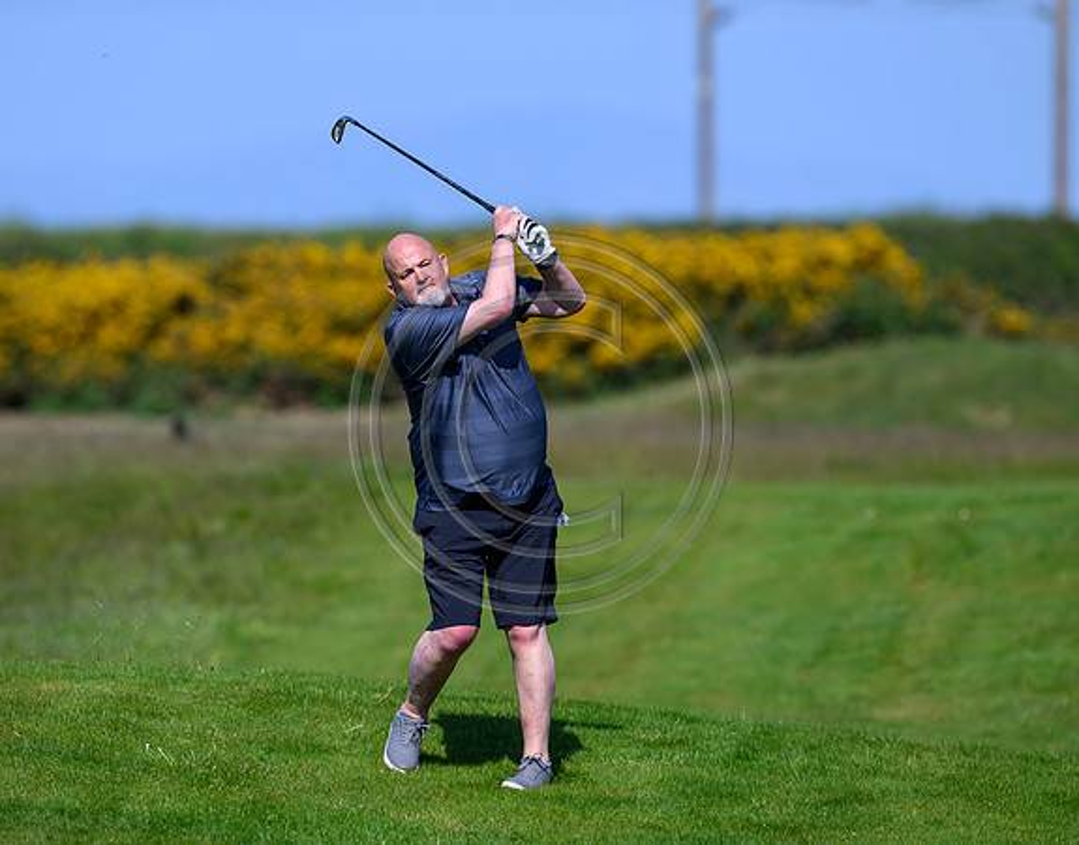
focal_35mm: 444
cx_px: 446
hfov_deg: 4.4
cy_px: 422
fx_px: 14071
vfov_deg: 3.4
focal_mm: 400
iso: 500
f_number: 4.5
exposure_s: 1/5000
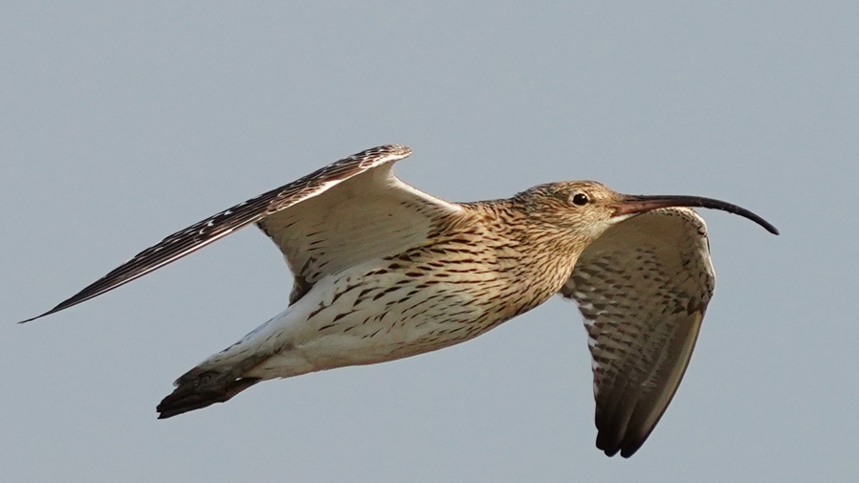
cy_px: 257
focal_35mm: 630
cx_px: 430
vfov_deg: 1.9
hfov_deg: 3.4
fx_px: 14349
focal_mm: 600
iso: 640
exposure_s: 1/2000
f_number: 7.1
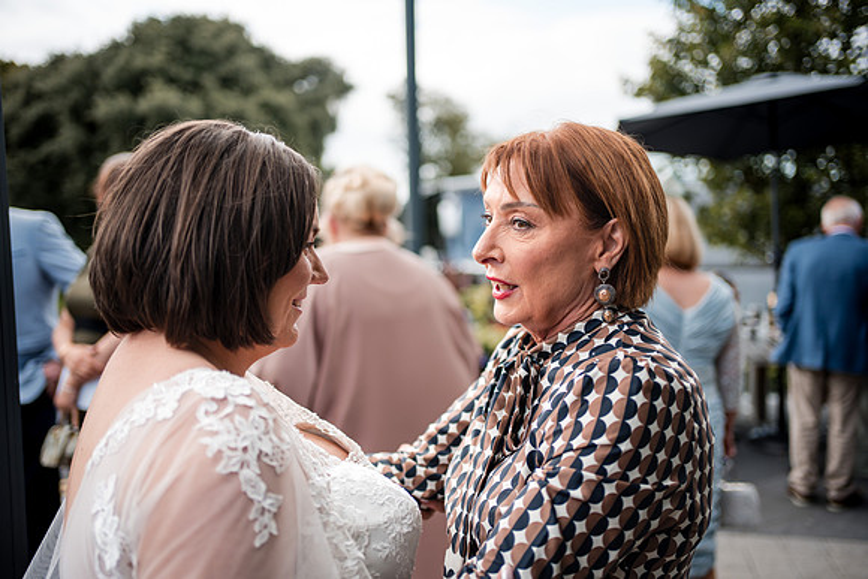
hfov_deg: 54.4
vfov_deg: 37.9
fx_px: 844
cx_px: 434
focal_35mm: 35
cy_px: 290
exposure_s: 1/800
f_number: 1.8
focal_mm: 35
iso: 100
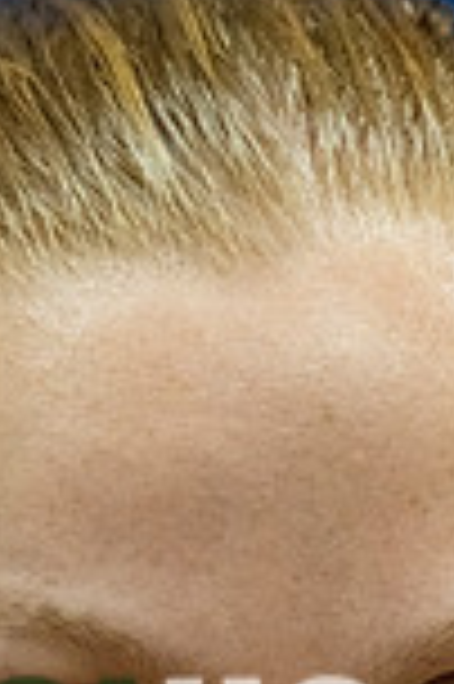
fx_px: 3204
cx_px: 180
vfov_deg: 11.9
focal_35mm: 169
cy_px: 801
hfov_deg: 8.1
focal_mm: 57
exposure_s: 1/800
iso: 8000
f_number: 4
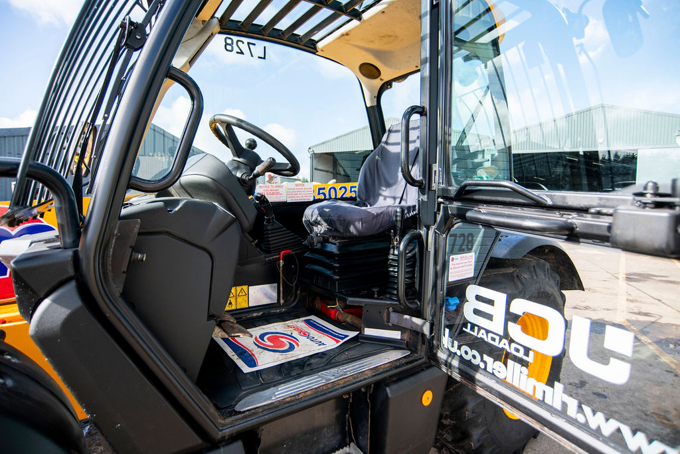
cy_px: 227
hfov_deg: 90.0
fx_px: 340
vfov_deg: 67.4
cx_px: 340
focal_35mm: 18
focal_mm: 18
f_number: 5
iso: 250
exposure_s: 1/800
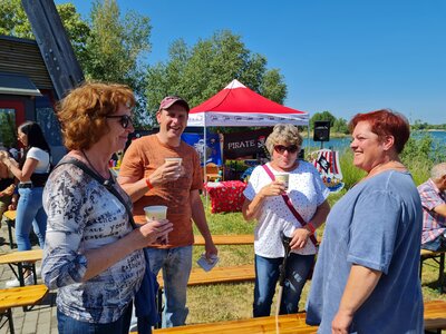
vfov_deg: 53.1
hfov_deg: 67.3
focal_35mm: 26
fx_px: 335
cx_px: 223
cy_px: 167
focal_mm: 5.4
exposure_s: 1/2896
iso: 50
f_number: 1.8
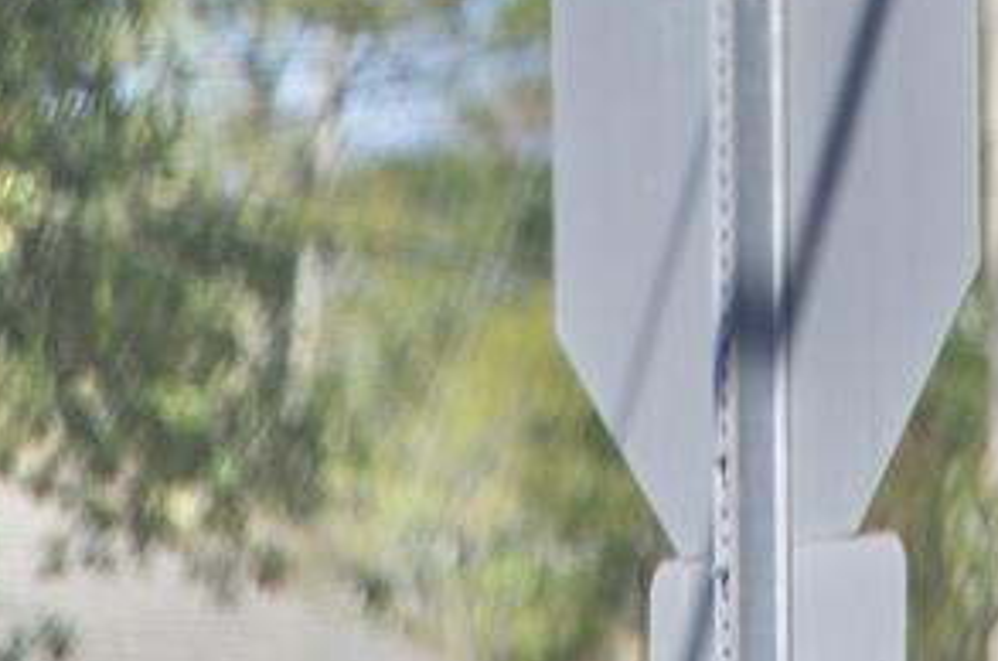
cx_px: 741
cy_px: -509
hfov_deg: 2.7
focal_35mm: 753
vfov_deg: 1.8
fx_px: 20826
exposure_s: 1/250
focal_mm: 135
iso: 100
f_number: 5.6
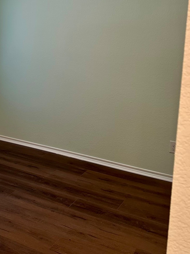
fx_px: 366
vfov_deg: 37.6
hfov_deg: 28.0
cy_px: 78
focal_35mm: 50
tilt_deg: -8.8
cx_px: 17
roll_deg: -2.1
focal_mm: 6.86
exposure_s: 1/60
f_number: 1.78
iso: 125
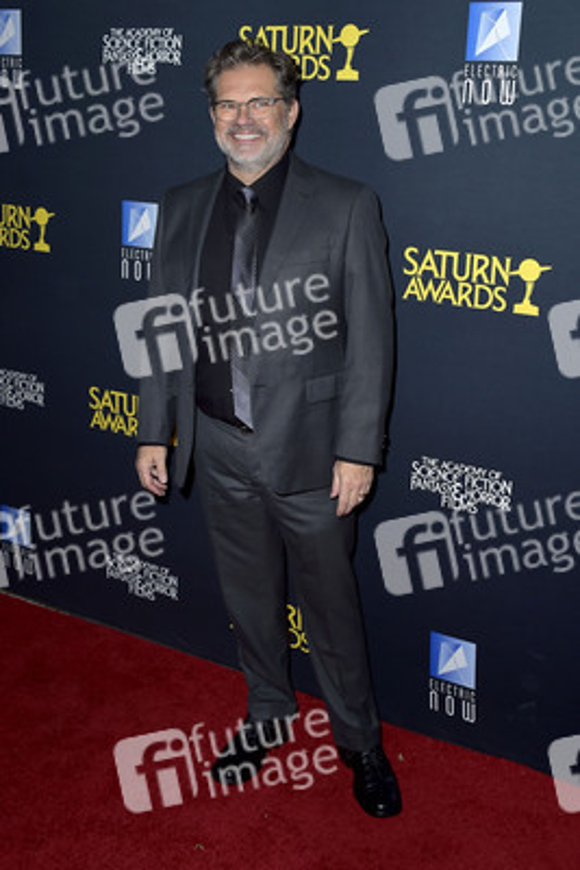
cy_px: 435
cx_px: 290
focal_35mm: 35
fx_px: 845
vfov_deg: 54.4
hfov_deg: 37.9
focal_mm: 35
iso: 250
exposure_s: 1/250
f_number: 6.3
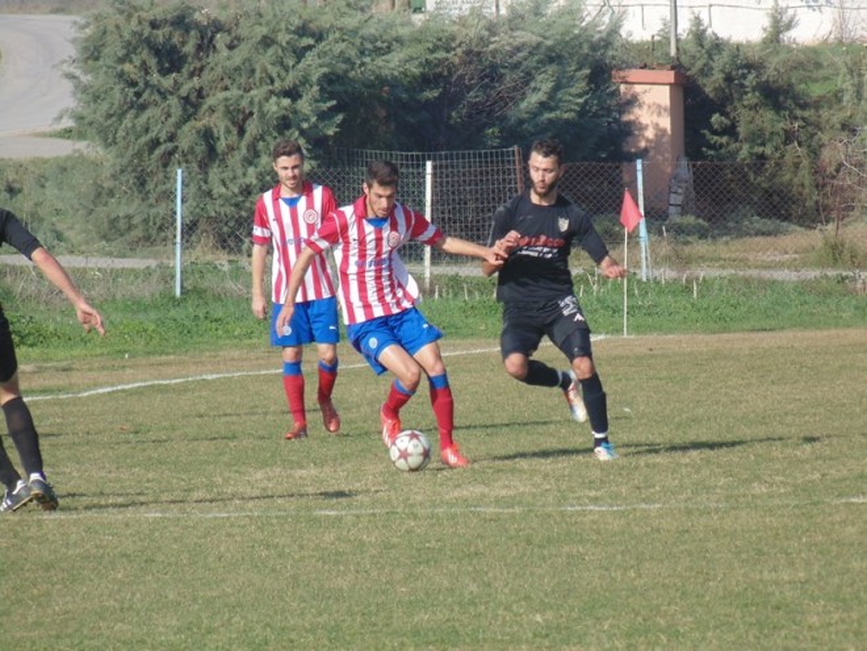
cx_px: 434
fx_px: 12198
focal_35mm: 487
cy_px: 326
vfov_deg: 3.1
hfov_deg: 4.1
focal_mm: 87.3
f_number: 5.9
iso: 80
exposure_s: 1/320
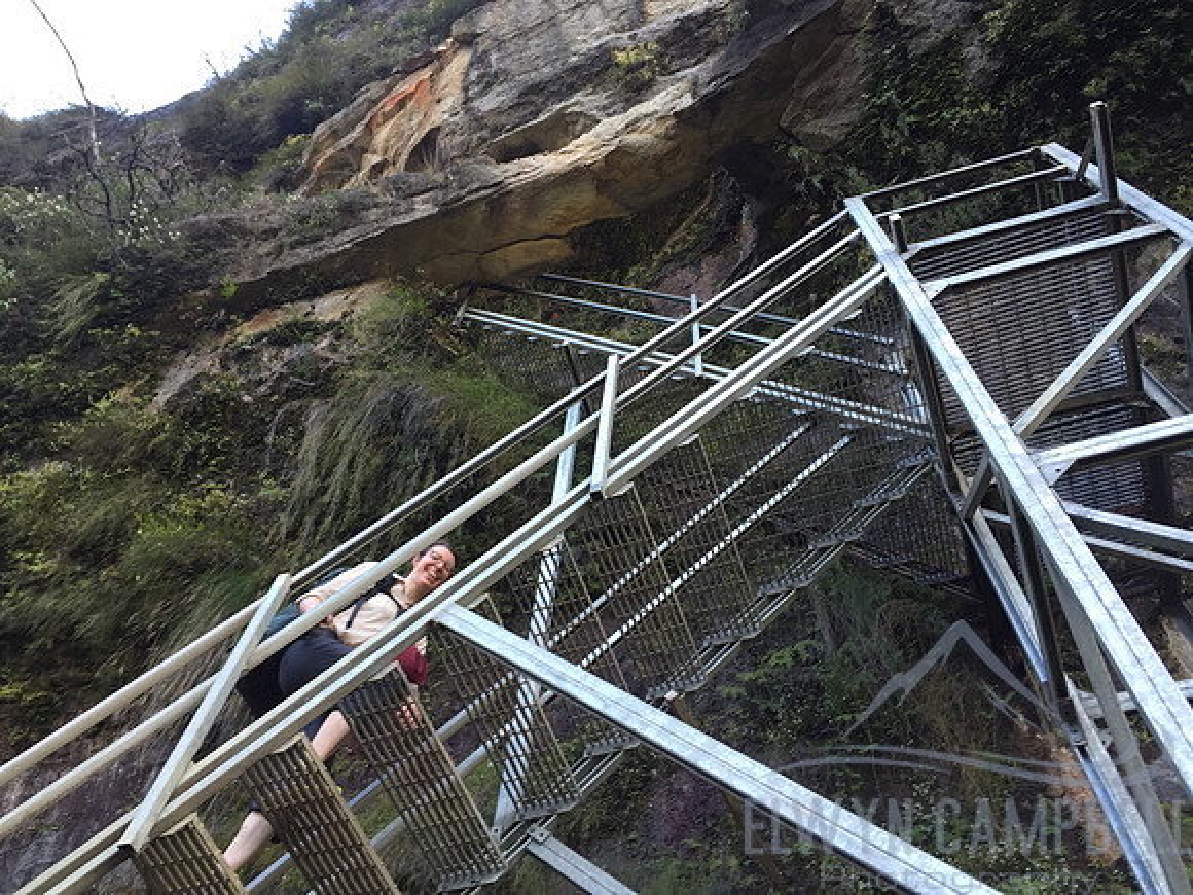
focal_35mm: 29
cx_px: 596
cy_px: 448
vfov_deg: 48.2
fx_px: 999
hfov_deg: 61.7
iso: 40
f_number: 2.2
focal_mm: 4.15
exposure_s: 1/120
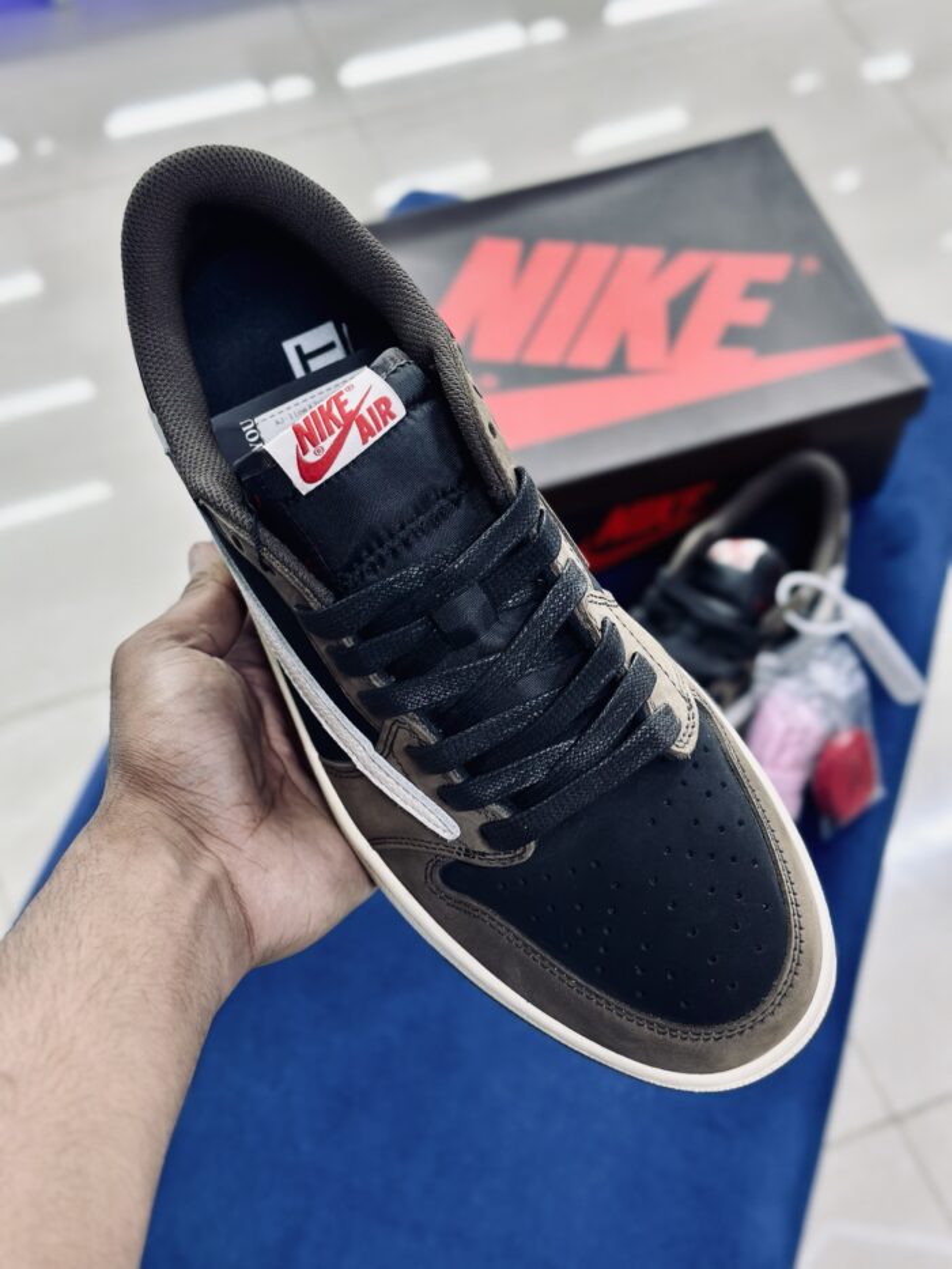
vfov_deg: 39.7
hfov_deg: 30.3
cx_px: 476
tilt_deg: -57.0
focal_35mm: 48
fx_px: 1760
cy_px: 634
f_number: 1.78
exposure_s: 1/100
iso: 160
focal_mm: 6.86
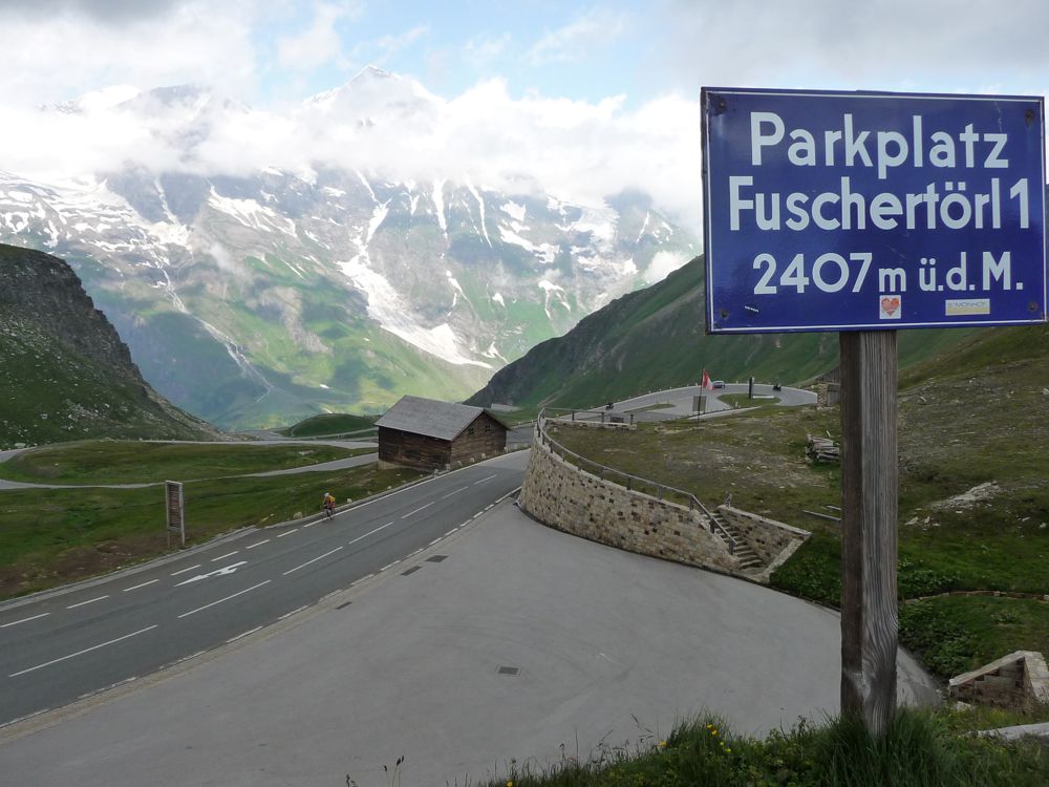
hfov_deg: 56.8
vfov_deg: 44.2
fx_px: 970
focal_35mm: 32
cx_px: 524
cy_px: 394
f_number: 3.3
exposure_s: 1/640
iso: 160
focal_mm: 4.7
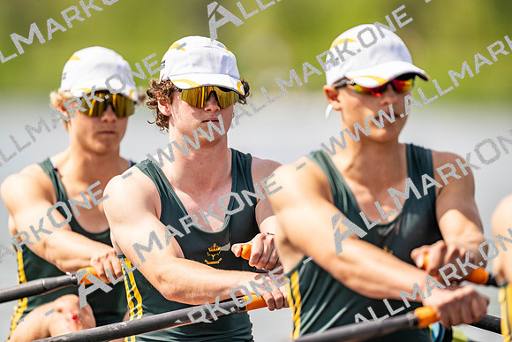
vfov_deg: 2.3
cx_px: 256
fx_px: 8535
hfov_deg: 3.4
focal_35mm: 600
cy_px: 171
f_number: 4
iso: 400
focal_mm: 600
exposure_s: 1/2500
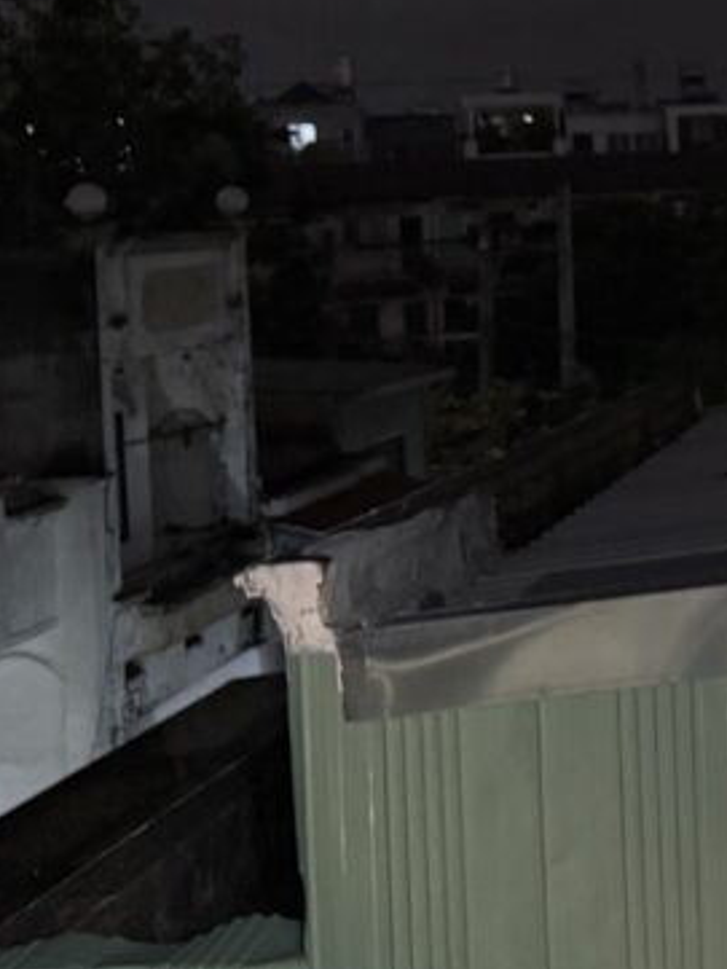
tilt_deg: -0.7
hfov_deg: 18.4
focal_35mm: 68
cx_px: 1175
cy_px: 172
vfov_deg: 27.9
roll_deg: +2.5
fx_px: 1903
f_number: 1.78
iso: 500
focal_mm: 6.76
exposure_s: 1/50
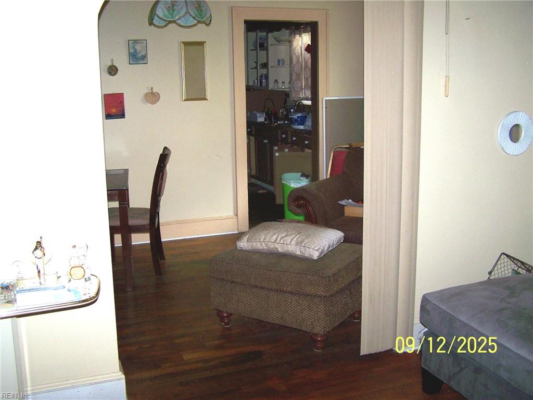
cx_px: 266
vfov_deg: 37.7
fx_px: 585
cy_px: 200
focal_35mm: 38
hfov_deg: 49.0
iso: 80
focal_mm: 6.3
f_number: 2.8
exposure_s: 1/60
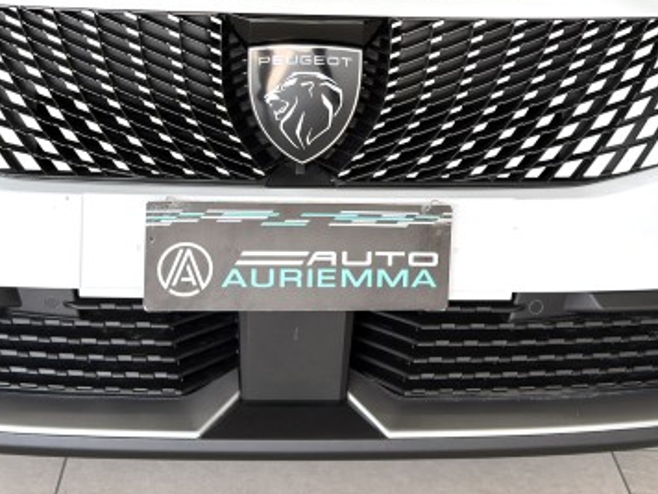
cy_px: -102
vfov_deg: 20.0
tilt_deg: -8.2
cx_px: 333
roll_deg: -1.8
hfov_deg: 28.2
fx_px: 1312
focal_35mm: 69
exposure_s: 1/121
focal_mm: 6.76
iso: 50
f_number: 1.78
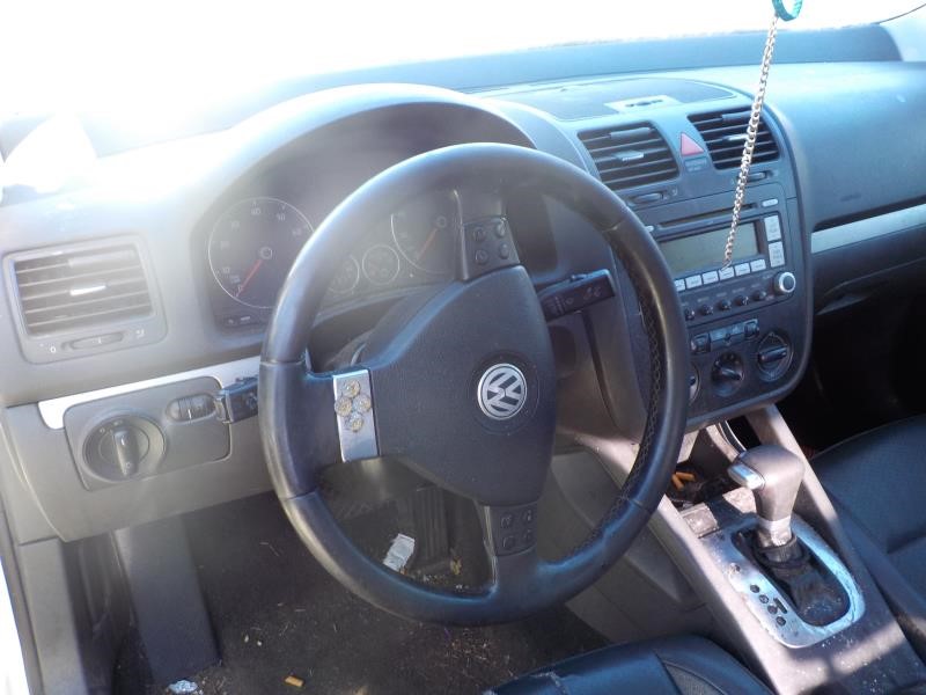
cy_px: 348
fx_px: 803
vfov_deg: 46.8
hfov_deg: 60.0
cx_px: 463
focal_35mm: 30
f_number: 3.3
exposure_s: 1/30
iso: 140
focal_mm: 4.1
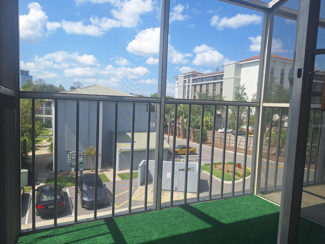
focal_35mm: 24
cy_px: 126
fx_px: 225
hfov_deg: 71.6
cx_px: 162
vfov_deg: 56.8
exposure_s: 1/1443
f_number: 1.8
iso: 40
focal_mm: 5.54
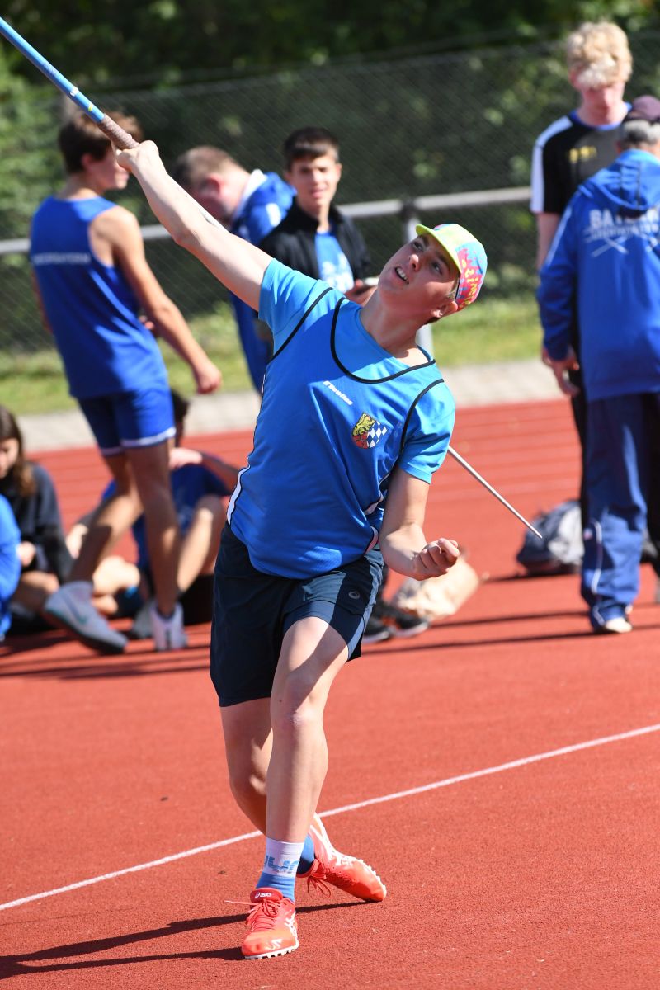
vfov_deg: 6.9
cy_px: 495
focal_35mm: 300
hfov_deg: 4.6
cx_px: 330
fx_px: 8249
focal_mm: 200
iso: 1250
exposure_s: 1/6400
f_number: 5
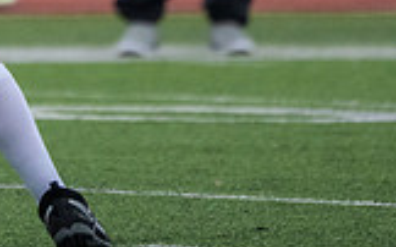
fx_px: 18981
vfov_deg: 0.7
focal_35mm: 1760
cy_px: -195
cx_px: -32
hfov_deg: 1.2
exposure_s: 1/1000
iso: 4000
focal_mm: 400
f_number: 5.6
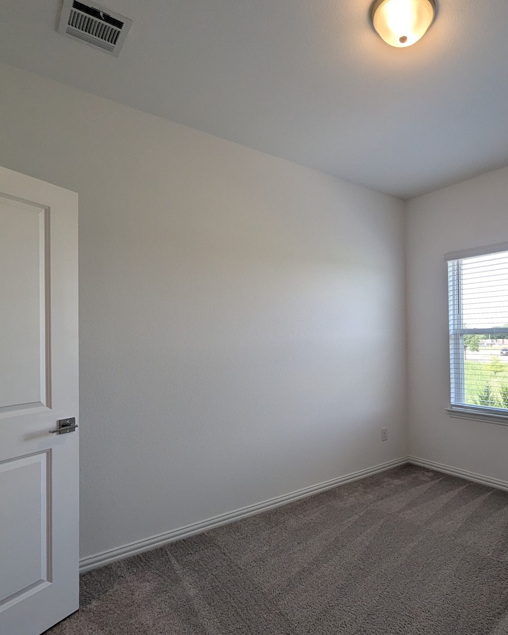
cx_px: 348
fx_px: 357
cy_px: 335
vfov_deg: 83.2
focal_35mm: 19
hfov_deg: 68.4
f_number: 2.2
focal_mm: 1.95
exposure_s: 1/120
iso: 64
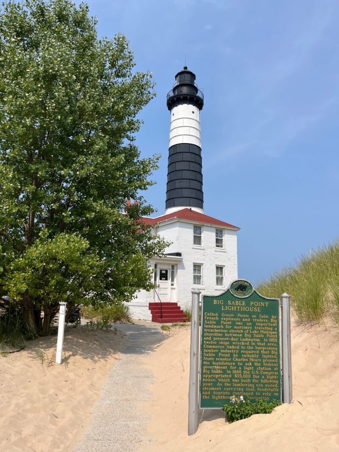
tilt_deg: +10.4
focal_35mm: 26
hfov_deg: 53.1
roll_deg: -0.4
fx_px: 339
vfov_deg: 67.3
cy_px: 226
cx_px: 170
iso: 50
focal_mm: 5.1
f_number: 1.6
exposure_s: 1/5556
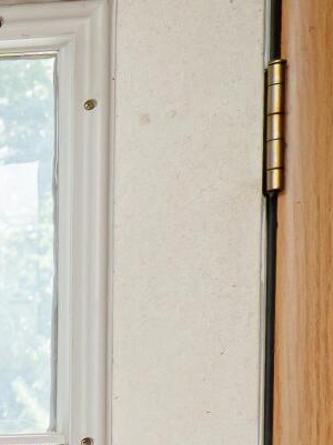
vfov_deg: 9.8
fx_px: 2359
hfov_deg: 6.0
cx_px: -1232
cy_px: 959
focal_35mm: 184
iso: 500
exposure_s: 1/160
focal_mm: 17
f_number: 5.6
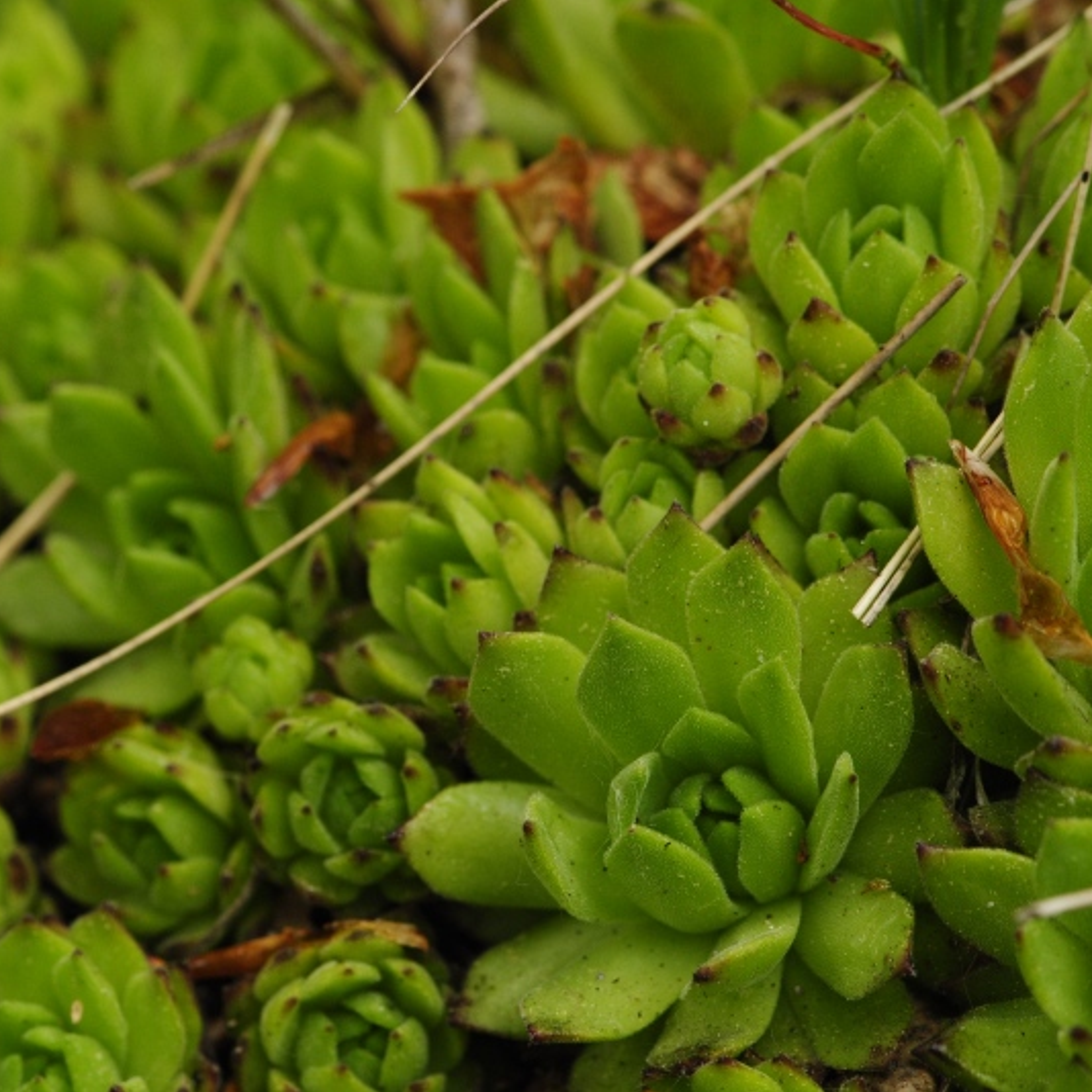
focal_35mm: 163
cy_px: 546
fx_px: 5805
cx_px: 280
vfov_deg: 10.7
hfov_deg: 10.7
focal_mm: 85
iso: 400
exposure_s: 1/160
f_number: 8
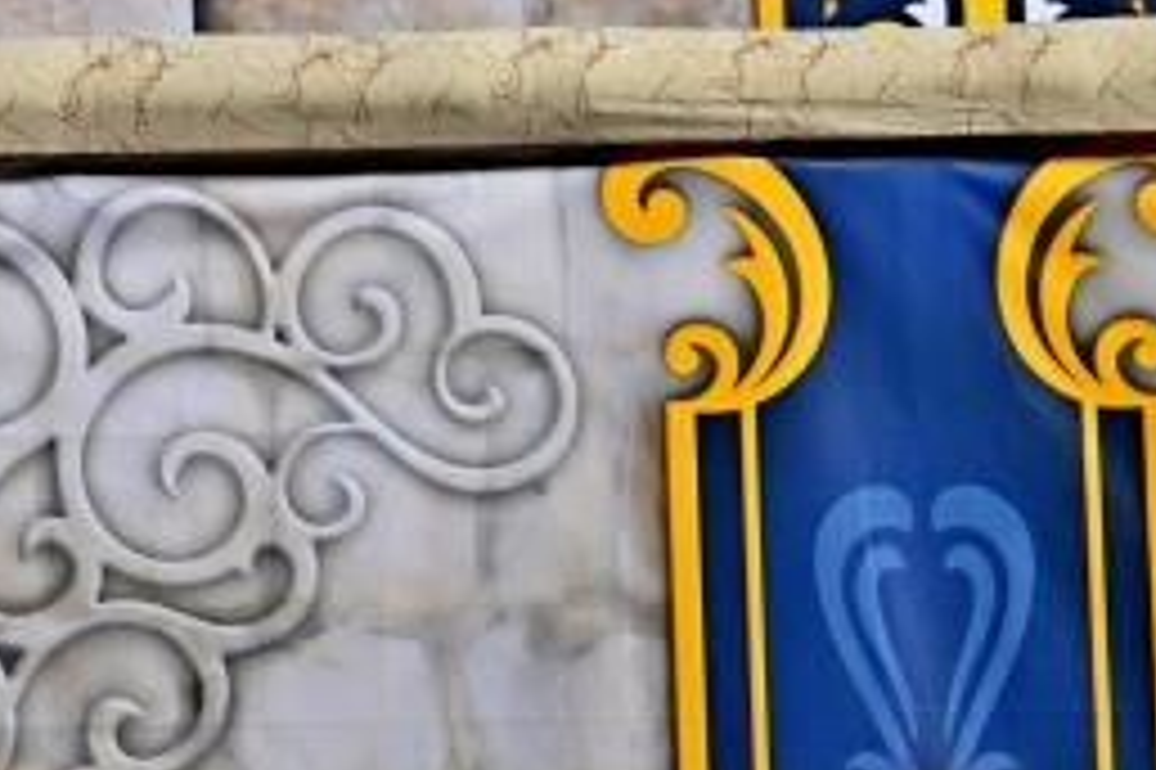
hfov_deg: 7.2
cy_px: -561
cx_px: -990
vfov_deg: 4.9
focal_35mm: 279
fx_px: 8953
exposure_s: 1/320
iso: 640
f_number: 2.8
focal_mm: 70
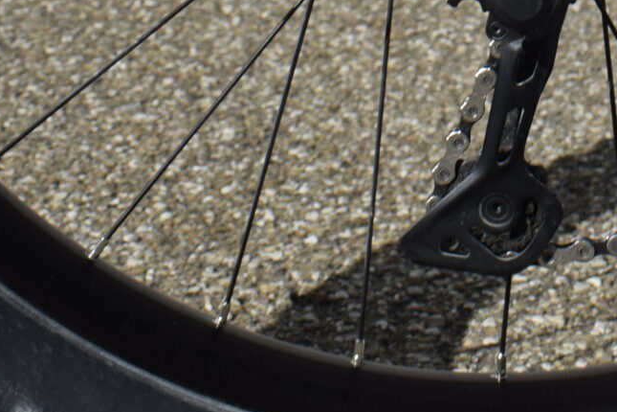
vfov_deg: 10.7
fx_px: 2039
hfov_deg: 16.9
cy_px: -381
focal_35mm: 119
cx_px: 571
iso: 200
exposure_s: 1/1000
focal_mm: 20
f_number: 8
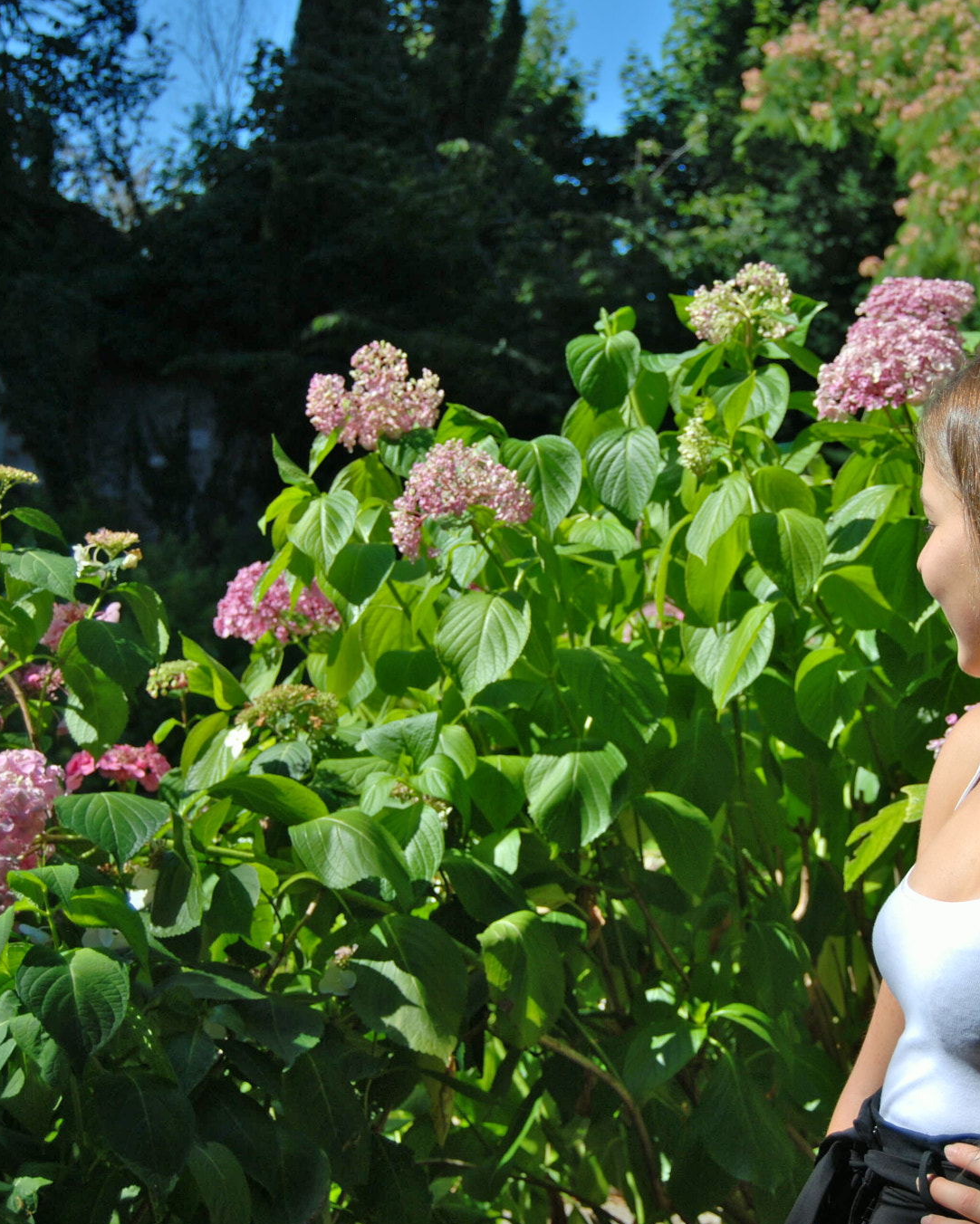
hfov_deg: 20.5
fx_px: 2708
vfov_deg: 25.5
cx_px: 590
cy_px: 619
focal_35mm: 75
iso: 100
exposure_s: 1/500
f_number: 4.8
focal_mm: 35
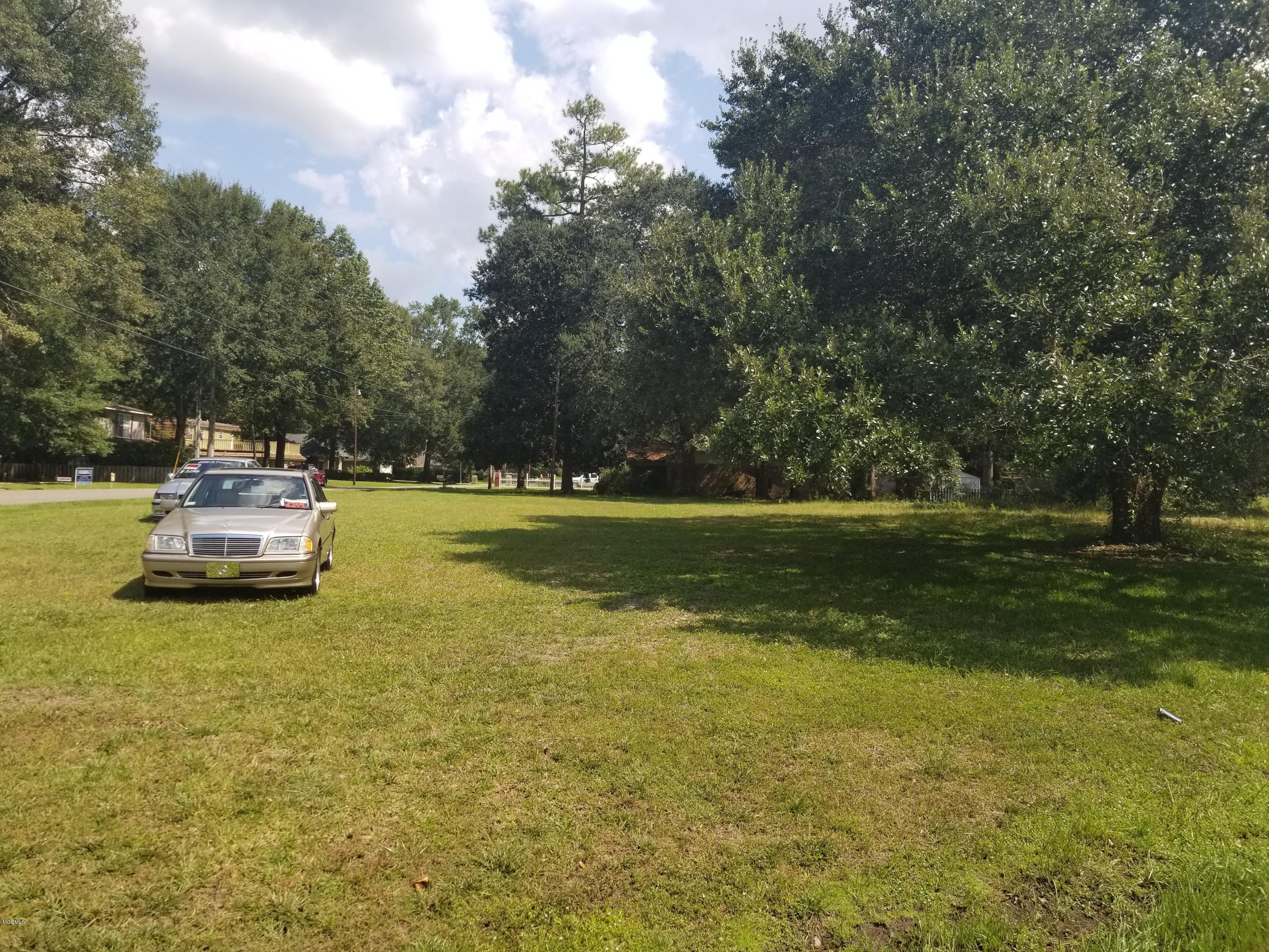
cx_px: 634
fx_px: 953
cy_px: 476
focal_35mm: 26
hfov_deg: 67.3
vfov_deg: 53.1
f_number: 1.7
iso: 50
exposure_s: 1/1764
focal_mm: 4.25
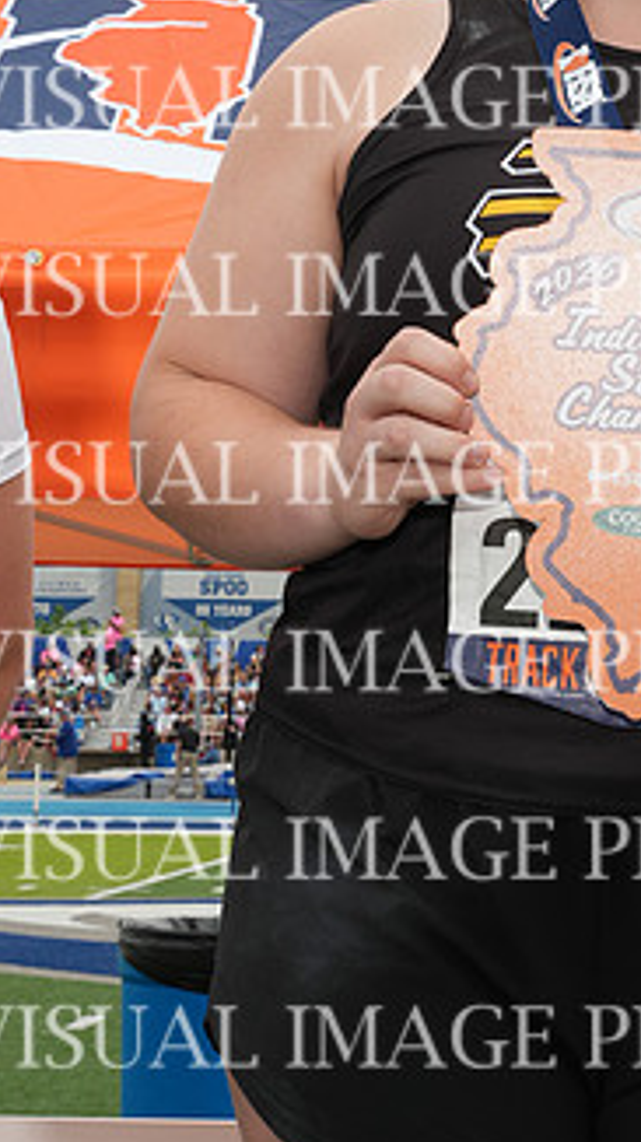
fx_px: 2964
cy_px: 189
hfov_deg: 12.3
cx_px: 560
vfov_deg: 21.5
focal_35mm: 98
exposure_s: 1/125
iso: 125
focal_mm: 35
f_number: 11
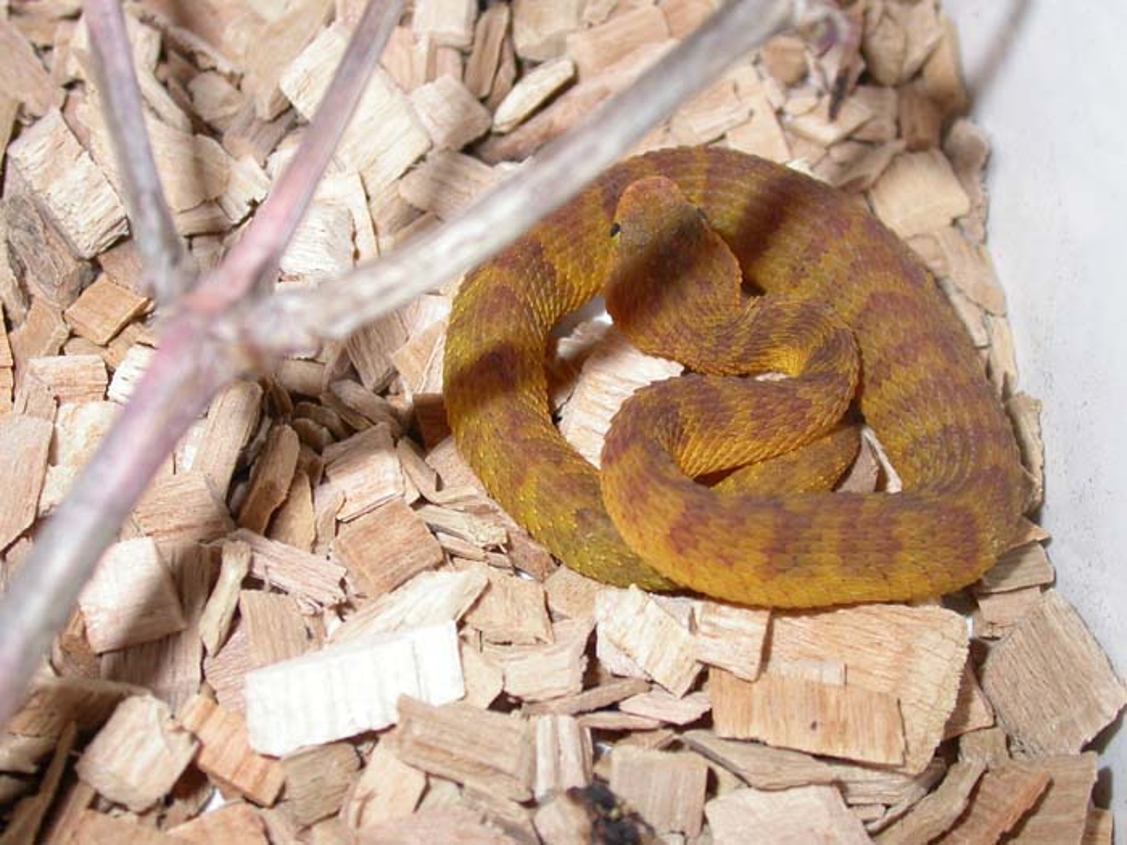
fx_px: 2279
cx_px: 564
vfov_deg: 21.0
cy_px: 422
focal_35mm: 70
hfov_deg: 27.8
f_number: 3.3
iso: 100
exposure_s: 1/60.3
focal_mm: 14.6
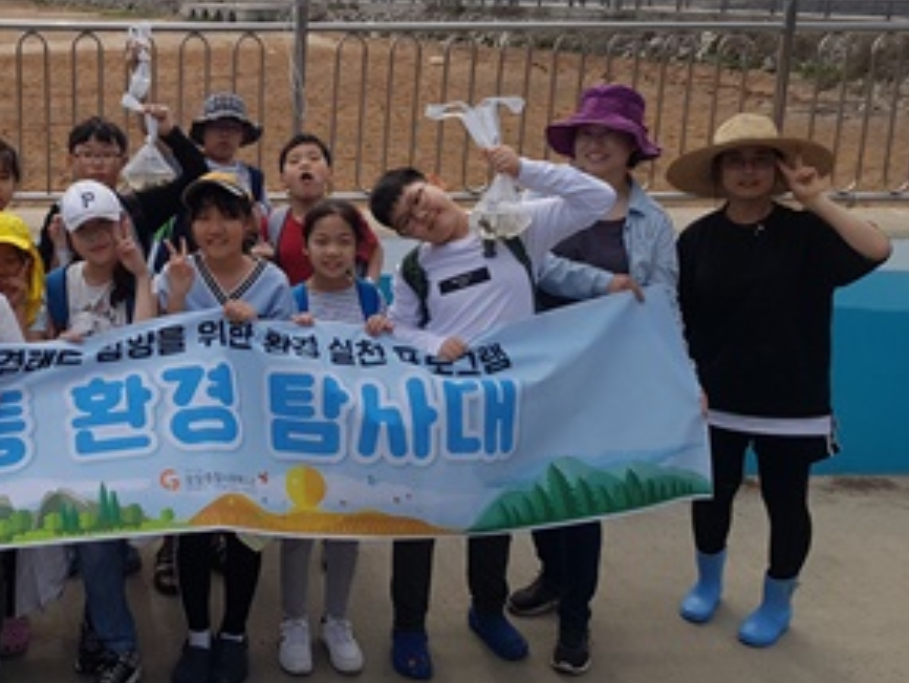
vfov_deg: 32.0
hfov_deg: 40.2
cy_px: 234
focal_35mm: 45
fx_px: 1182
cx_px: 173
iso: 50
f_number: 1.7
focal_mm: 4.2
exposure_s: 1/2384
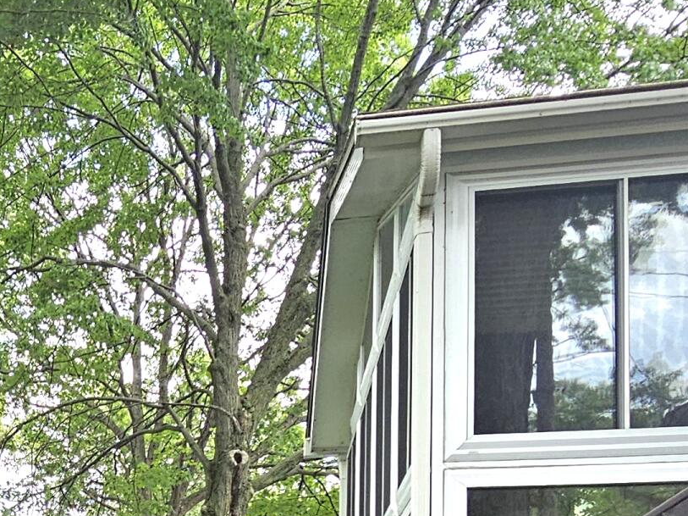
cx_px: 36
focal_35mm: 48
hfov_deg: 36.5
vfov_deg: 25.7
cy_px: 679
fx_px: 954
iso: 50
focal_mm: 2.2
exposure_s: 1/370
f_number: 2.2
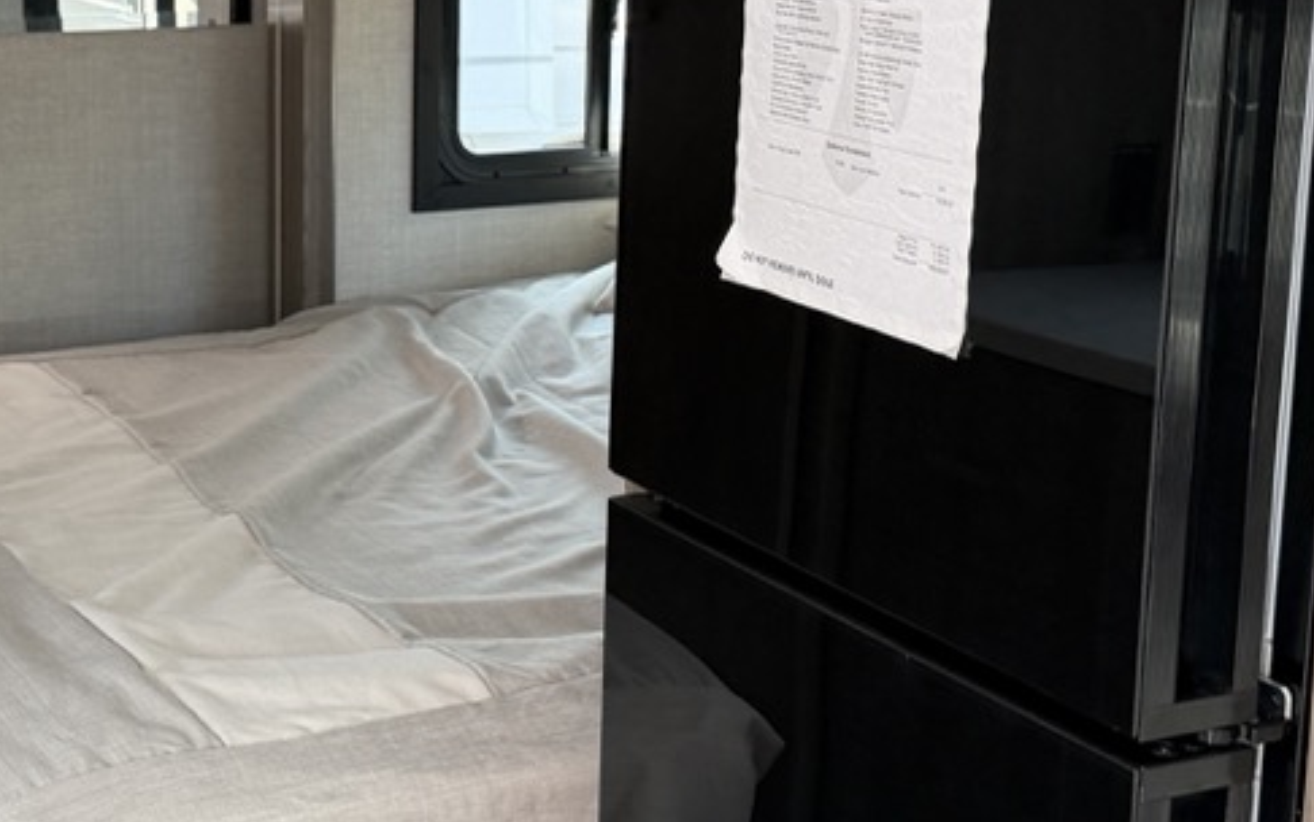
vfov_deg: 19.4
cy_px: 265
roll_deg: -1.0
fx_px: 2400
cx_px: 373
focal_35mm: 67
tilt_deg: -7.2
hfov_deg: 30.2
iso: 200
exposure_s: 1/121
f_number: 1.78
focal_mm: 6.76
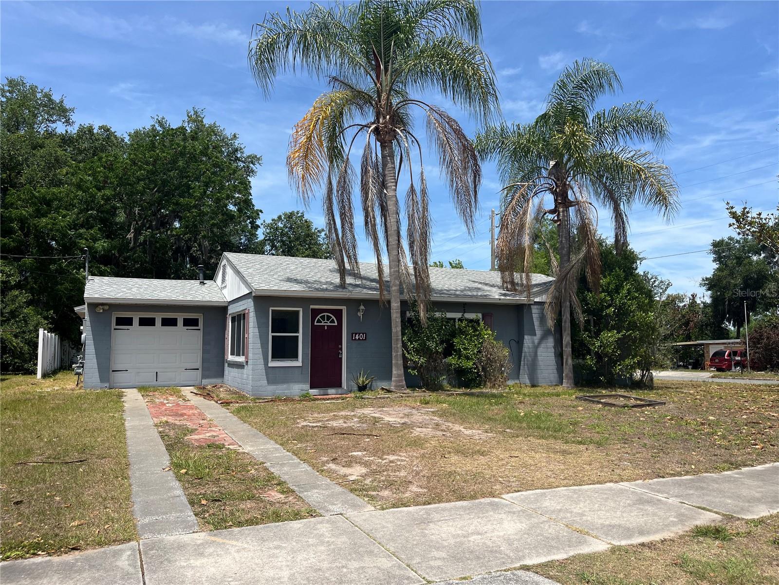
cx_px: 390
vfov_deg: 53.1
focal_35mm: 26
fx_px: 585
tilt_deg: +4.8
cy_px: 292
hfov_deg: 67.3
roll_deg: +0.6
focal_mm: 5.1
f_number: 1.6
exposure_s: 1/3413
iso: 50
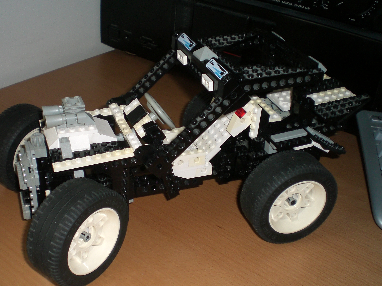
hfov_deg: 42.0
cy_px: 152
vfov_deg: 32.2
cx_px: 163
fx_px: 497
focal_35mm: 45
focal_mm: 6.3
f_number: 3.1
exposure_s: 1/60
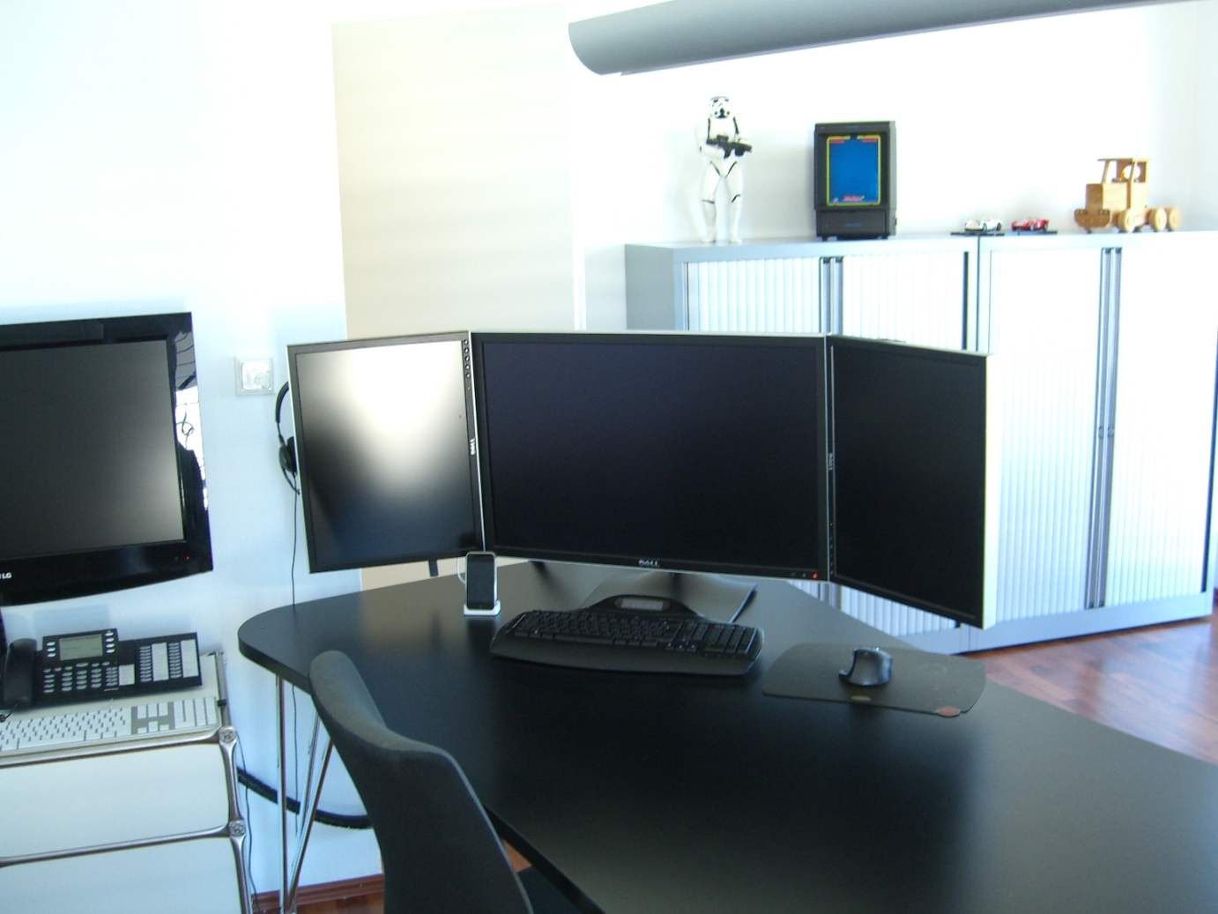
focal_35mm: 38
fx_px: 1337
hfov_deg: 49.0
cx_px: 609
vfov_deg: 37.7
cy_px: 457
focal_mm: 7.9
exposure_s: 1/25
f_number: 2.8
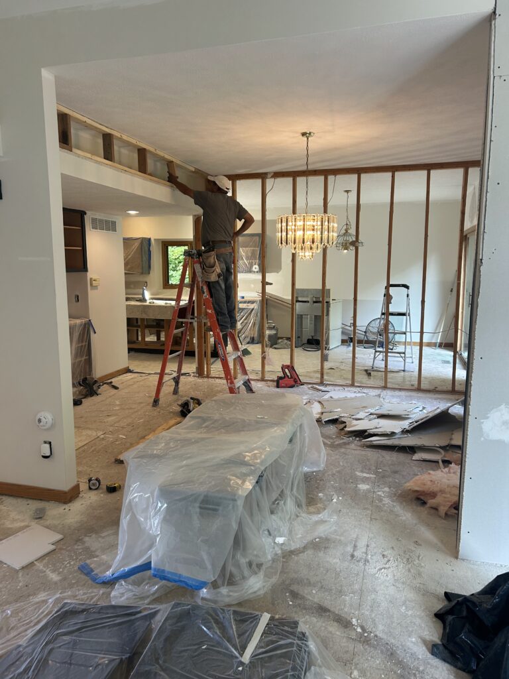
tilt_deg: -8.0
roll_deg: -0.1
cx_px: 254
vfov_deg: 67.3
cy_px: 340
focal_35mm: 26
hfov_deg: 53.1
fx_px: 510
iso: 80
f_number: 1.5
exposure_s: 1/120
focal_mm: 5.7
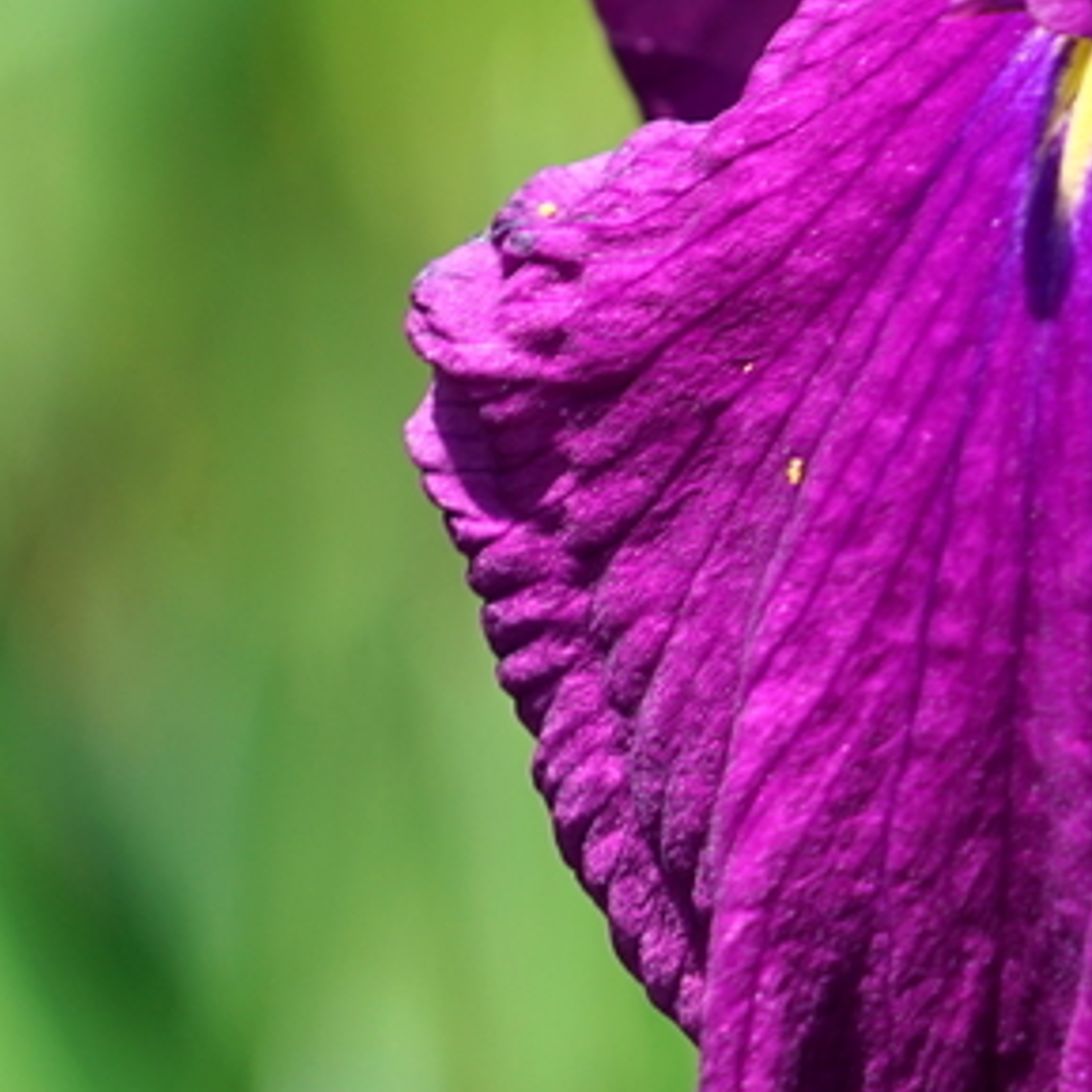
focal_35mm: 621
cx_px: 1387
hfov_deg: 2.8
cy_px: 230
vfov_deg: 2.8
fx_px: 22164
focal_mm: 176
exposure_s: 1/250
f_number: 6.3
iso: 100
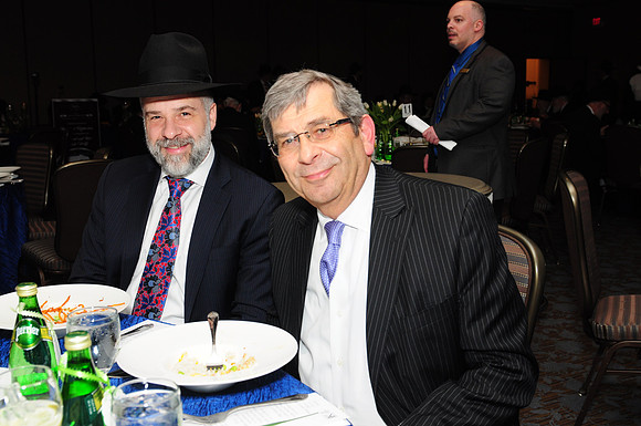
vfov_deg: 34.1
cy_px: 213
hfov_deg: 49.6
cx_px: 320
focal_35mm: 39
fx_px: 693
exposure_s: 1/60
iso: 500
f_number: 5
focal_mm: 26
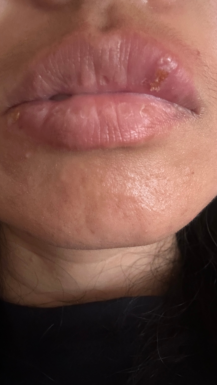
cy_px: 191
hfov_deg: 35.6
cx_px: 113
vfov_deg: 59.5
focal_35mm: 33
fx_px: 338
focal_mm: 2.69
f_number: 1.9
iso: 640
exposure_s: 1/20
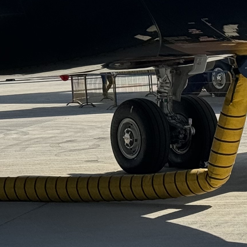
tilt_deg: +7.3
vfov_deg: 8.6
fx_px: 1598
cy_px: -147
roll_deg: +2.9
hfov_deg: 8.8
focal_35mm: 198
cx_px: 5
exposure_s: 1/7937
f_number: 1.78
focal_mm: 6.86
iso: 64
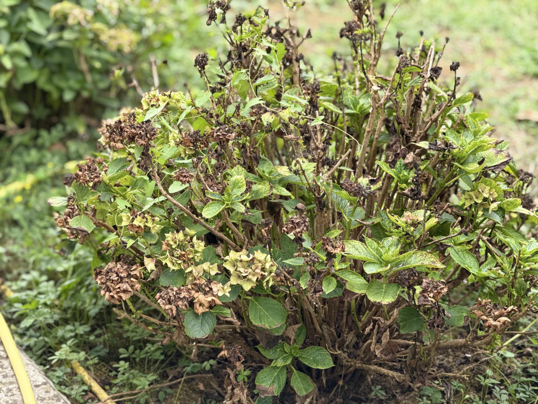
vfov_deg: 12.3
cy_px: 202
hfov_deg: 16.4
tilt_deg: -24.4
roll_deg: -2.4
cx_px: 269
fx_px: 1865
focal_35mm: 120
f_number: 2.8
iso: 64
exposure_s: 1/190
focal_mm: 15.66
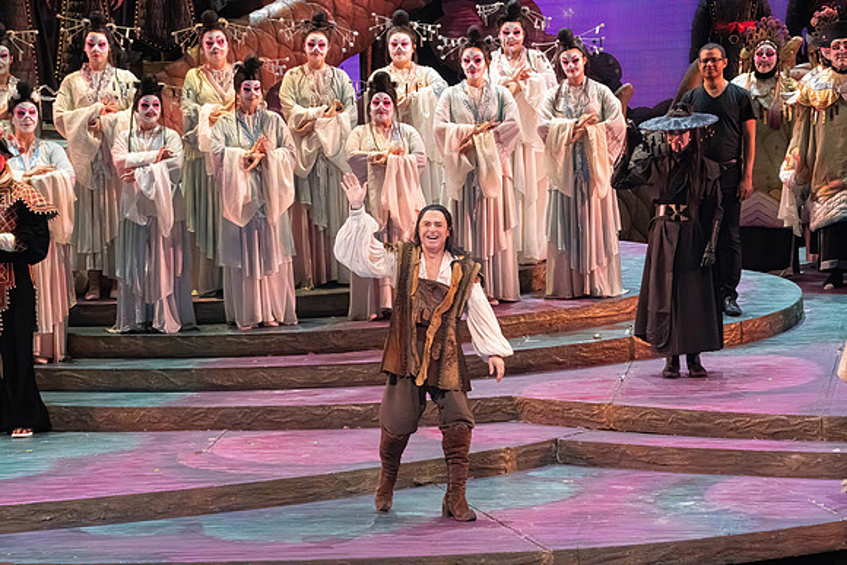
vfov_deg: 6.9
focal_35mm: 200
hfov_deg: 10.3
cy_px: 282
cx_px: 424
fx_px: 4706
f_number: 10
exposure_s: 1/1000
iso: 20000
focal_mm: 200
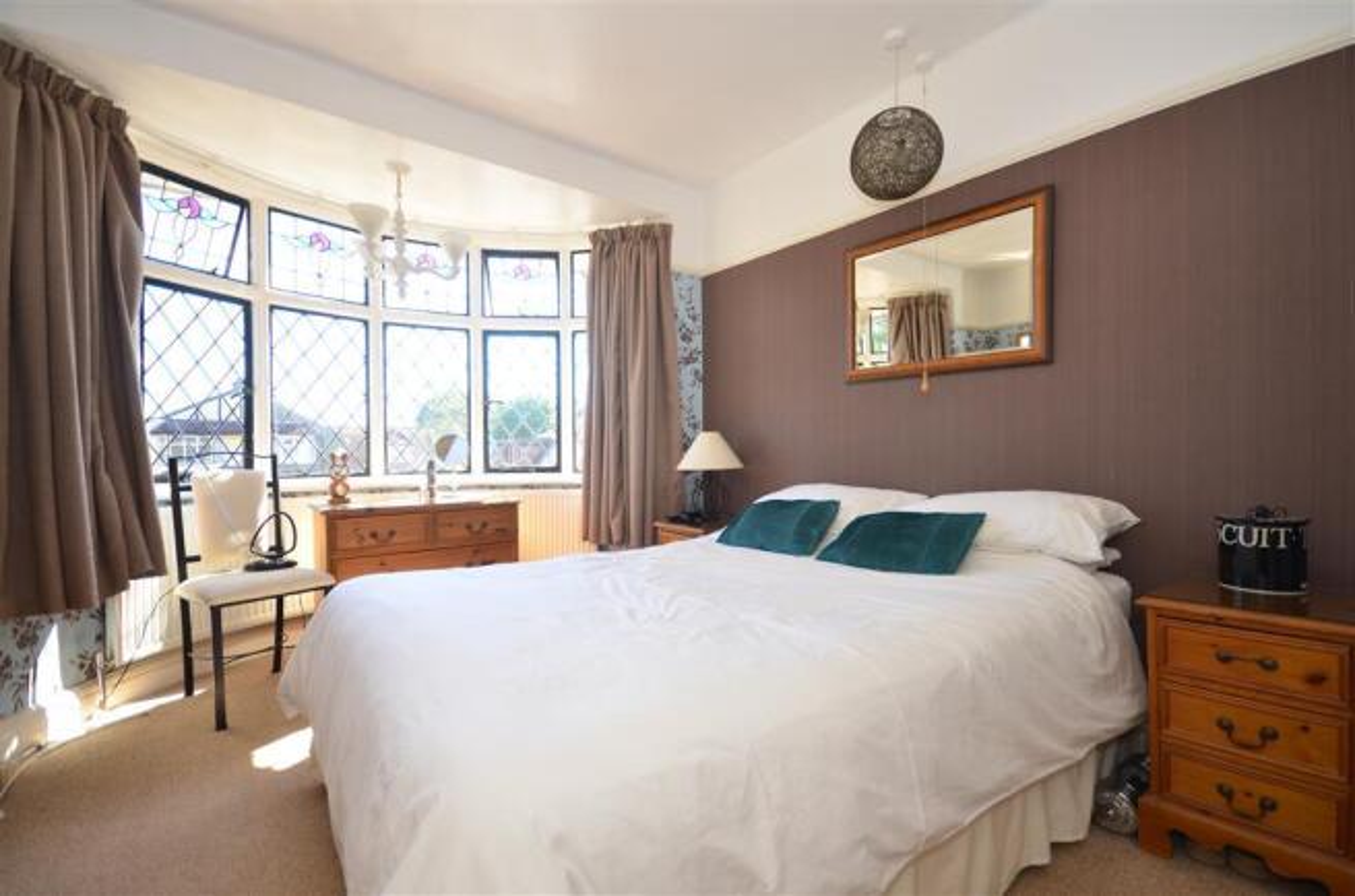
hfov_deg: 100.5
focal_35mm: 15
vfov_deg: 77.0
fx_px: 563
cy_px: 448
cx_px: 678
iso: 200
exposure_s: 1/80
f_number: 5
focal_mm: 10
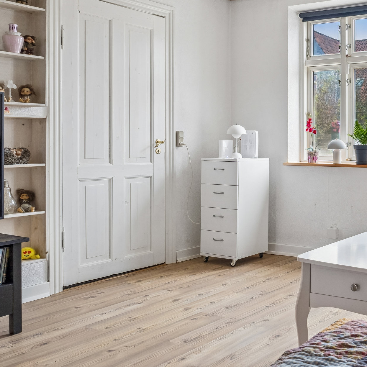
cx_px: 406
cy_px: 140
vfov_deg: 40.7
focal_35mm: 41
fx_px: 492
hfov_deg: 35.0
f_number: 6.3
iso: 400
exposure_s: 2.5
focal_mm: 20
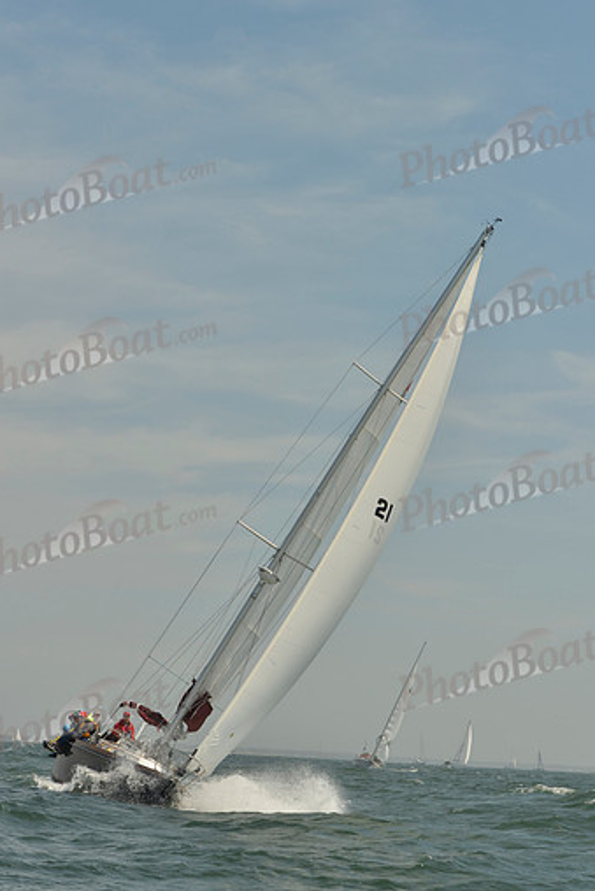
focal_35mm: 80
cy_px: 421
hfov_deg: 17.1
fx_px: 1982
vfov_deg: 25.4
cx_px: 308
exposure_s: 1/1250
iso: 200
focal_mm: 70
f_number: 8
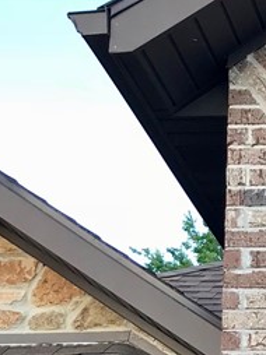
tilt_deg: +9.7
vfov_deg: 15.8
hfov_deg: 11.9
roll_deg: +0.0
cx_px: 501
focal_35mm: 113
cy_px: 558
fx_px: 1160
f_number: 1.8
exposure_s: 1/169
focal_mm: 3.99
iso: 20
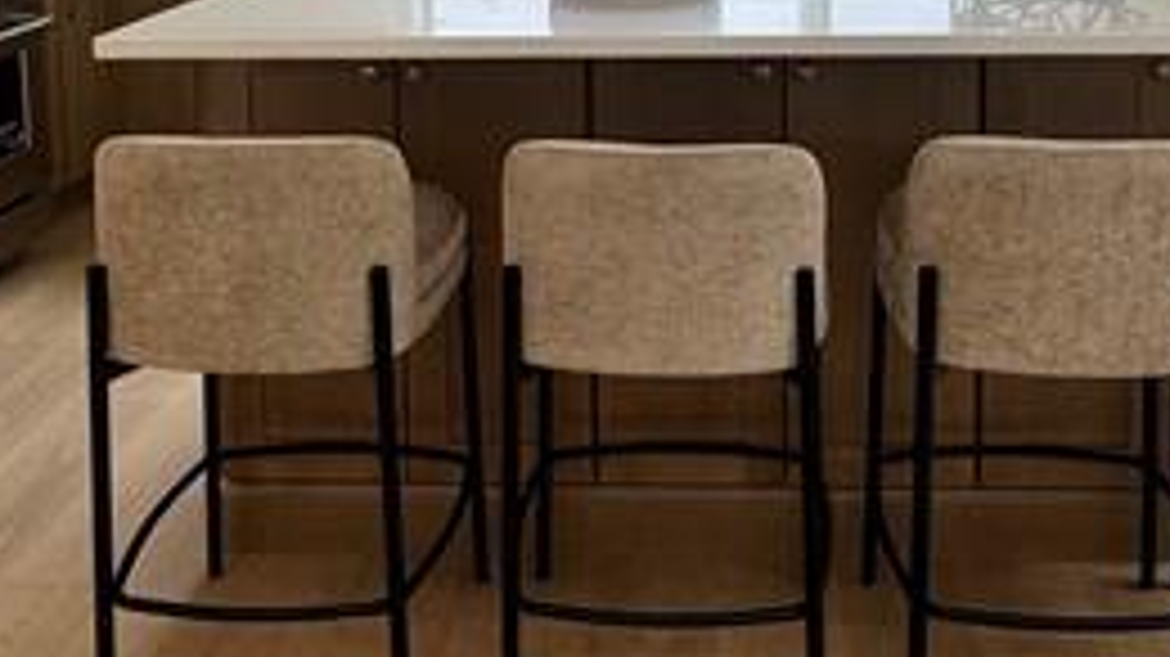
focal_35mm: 45
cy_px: -58
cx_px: 662
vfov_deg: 24.7
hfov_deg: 45.4
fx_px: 1395
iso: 80
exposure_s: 1/120
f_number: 2.2
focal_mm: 2.22
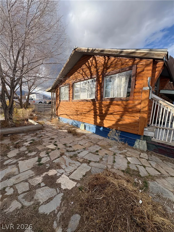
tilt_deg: -6.3
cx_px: 87
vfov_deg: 102.1
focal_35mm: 14
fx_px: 94
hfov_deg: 85.7
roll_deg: -1.8
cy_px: 116
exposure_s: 1/1020
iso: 50
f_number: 2.2
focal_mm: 2.22
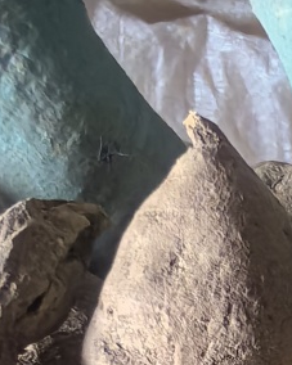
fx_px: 1070
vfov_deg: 18.2
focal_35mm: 99
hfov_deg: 15.3
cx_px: 282
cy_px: 457
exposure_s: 1/50
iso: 160
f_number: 2.2
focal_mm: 1.68
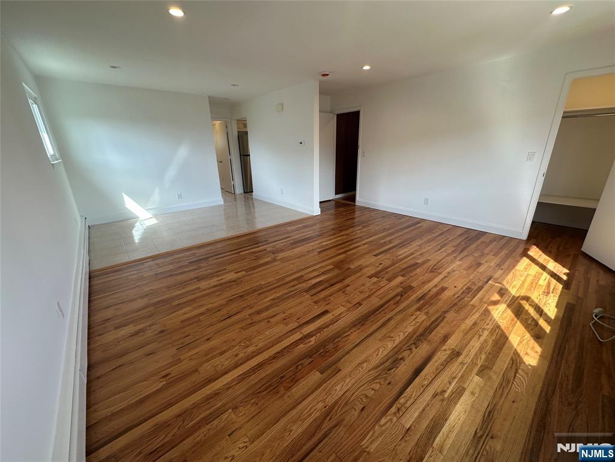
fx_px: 249
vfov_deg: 85.7
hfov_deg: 102.1
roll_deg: +1.1
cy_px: 231
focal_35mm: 14
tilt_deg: -19.2
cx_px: 308
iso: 64
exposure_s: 1/99
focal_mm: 2.22
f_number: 2.2
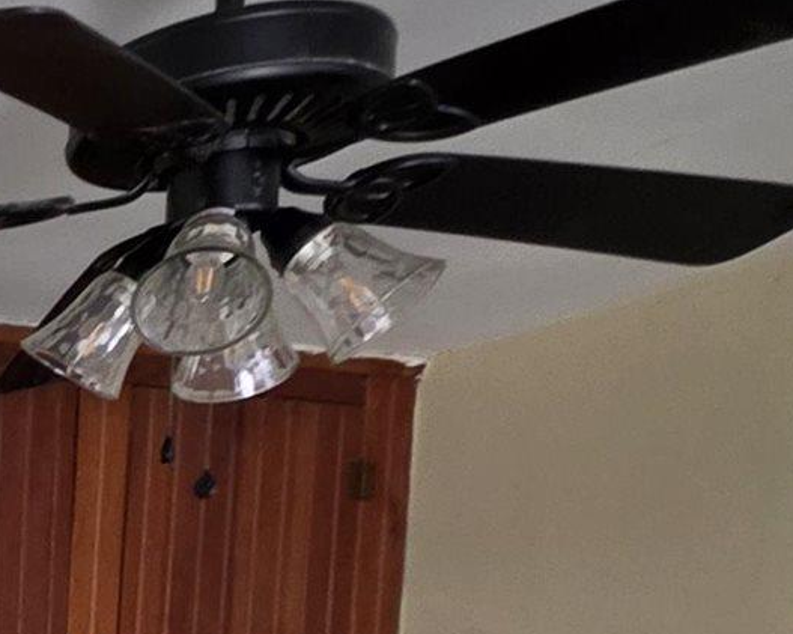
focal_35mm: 74
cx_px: -971
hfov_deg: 16.2
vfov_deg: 17.7
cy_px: 1042
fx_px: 1736
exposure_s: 1/60
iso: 200
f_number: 1.9
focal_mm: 2.2
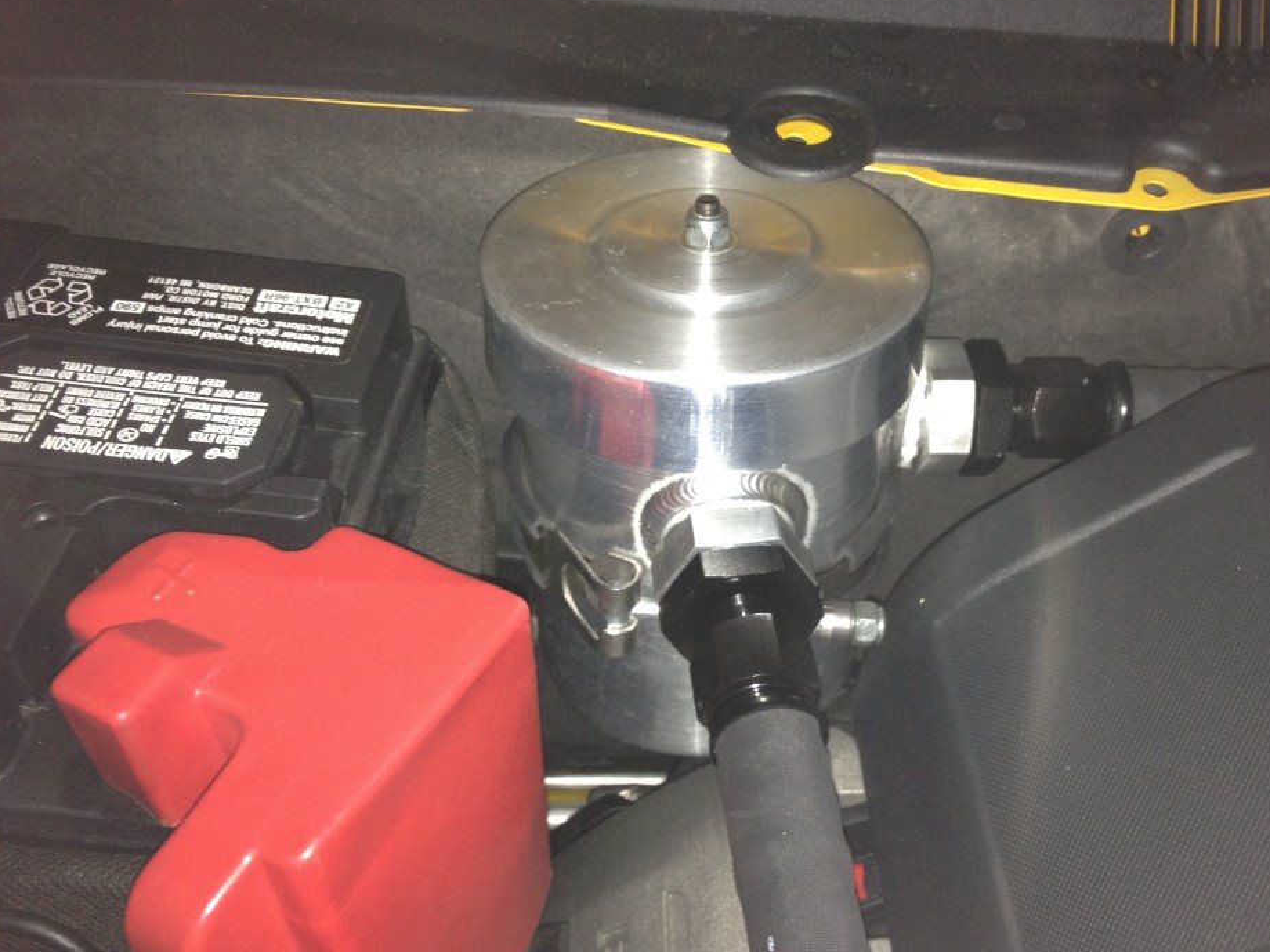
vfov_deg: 36.8
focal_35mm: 39
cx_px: 705
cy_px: 499
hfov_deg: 47.8
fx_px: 1431
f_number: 2.4
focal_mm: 4.28
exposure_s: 1/16
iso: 125
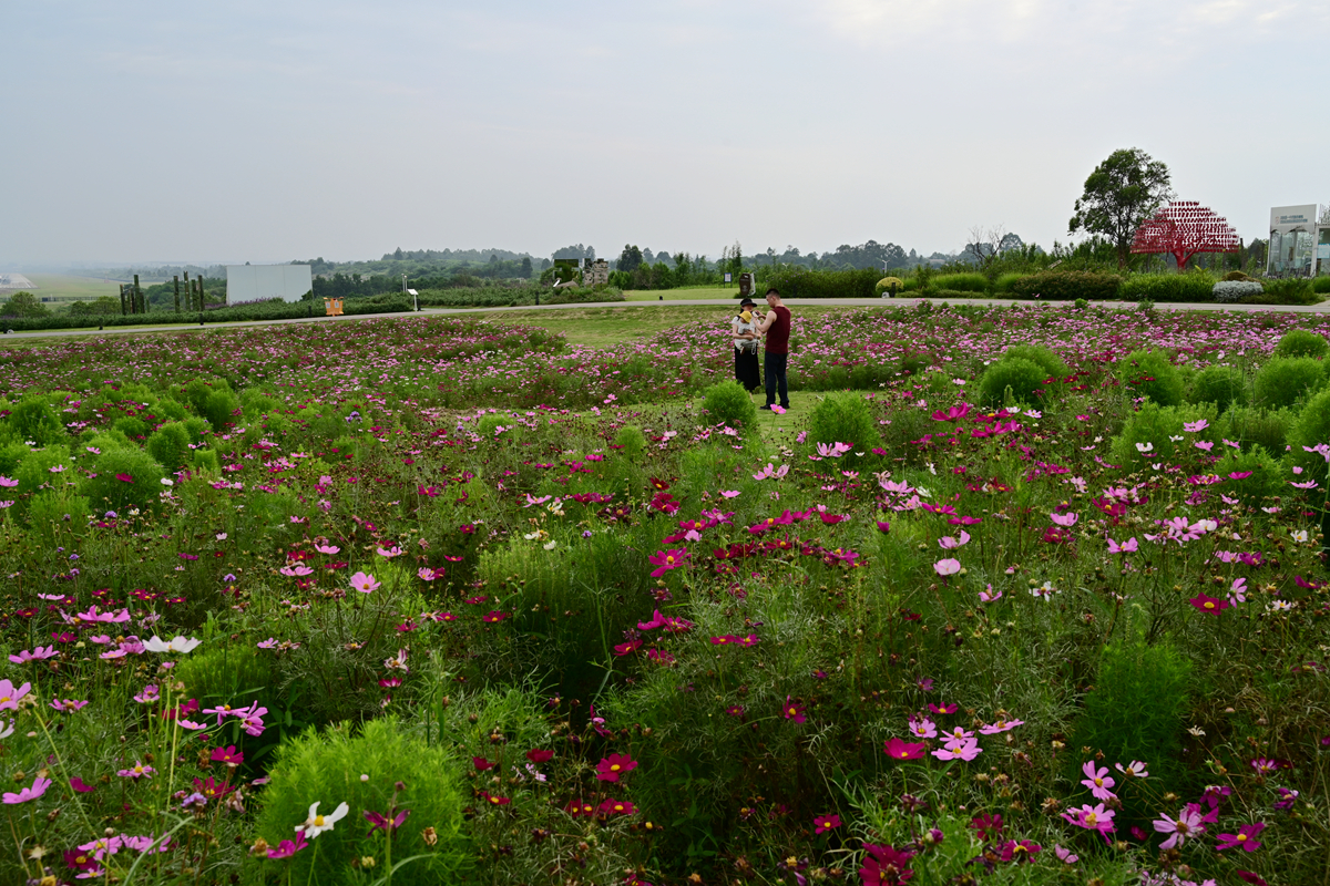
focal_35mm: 30
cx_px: 665
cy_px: 443
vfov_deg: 43.0
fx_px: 1127
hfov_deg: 61.1
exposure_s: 1/100
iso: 160
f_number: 11
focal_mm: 30.5
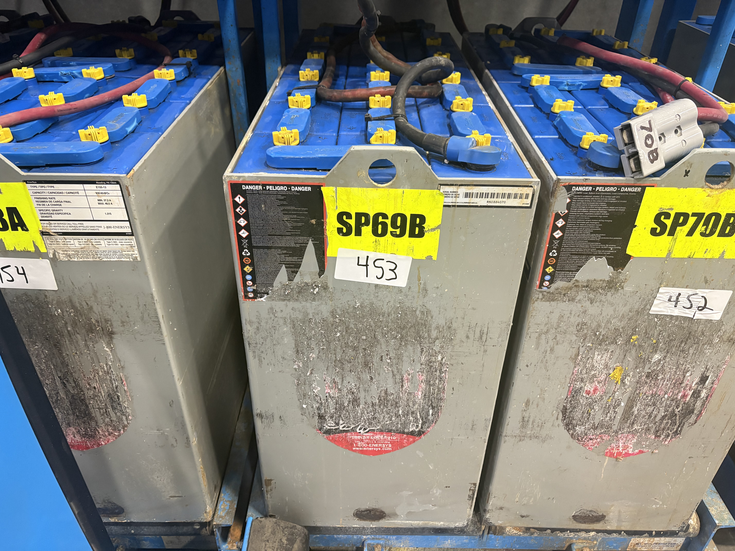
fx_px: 552
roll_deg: -0.2
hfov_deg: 67.3
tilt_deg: -35.5
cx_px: 368
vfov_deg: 53.1
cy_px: 276
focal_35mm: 26
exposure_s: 1/60
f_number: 1.6
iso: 400
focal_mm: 5.96
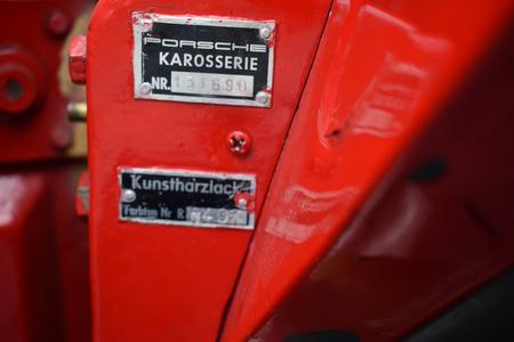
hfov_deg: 38.9
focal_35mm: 51
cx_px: 257
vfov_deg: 26.5
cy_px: 171
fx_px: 728
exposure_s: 1/250
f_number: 5.6
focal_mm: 34
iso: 360
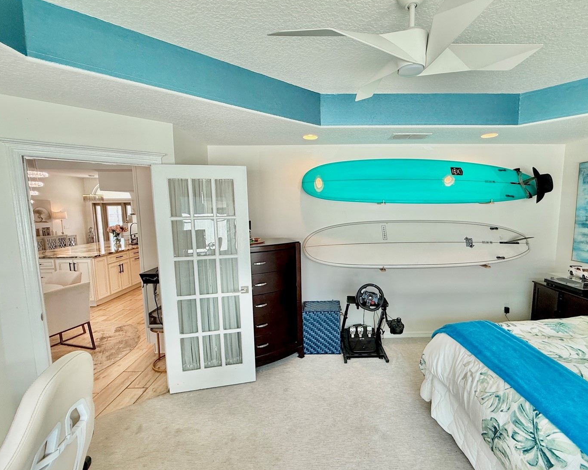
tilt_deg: -5.4
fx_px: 278
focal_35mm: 16
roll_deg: +0.8
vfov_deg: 80.4
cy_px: 239
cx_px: 320
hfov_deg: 92.9
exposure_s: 1/120
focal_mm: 2.22
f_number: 2.2
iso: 80
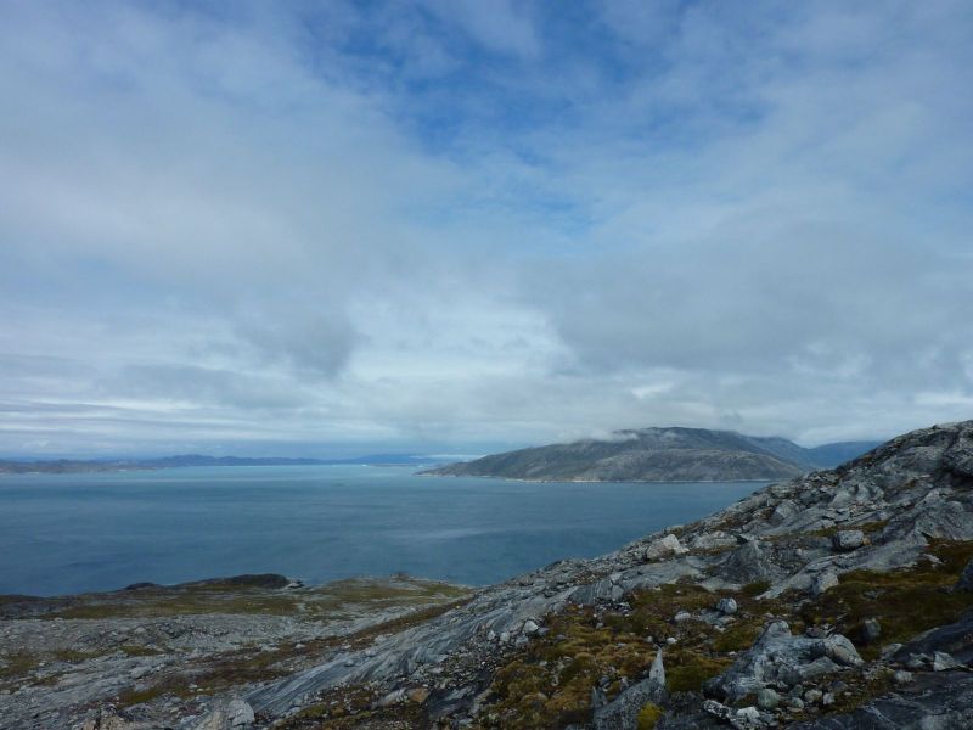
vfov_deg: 54.9
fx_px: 703
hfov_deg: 69.4
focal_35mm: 25
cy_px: 365
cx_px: 486
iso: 80
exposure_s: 1/500
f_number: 5.6
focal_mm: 4.1
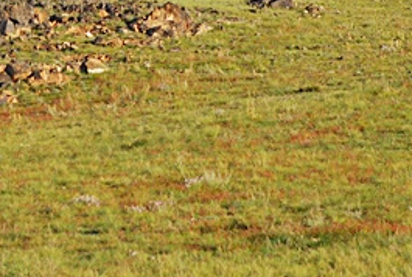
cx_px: 177
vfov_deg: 6.1
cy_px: -70
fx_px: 2592
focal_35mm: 226
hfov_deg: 9.1
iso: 400
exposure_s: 1/1600
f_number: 5.6
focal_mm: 50
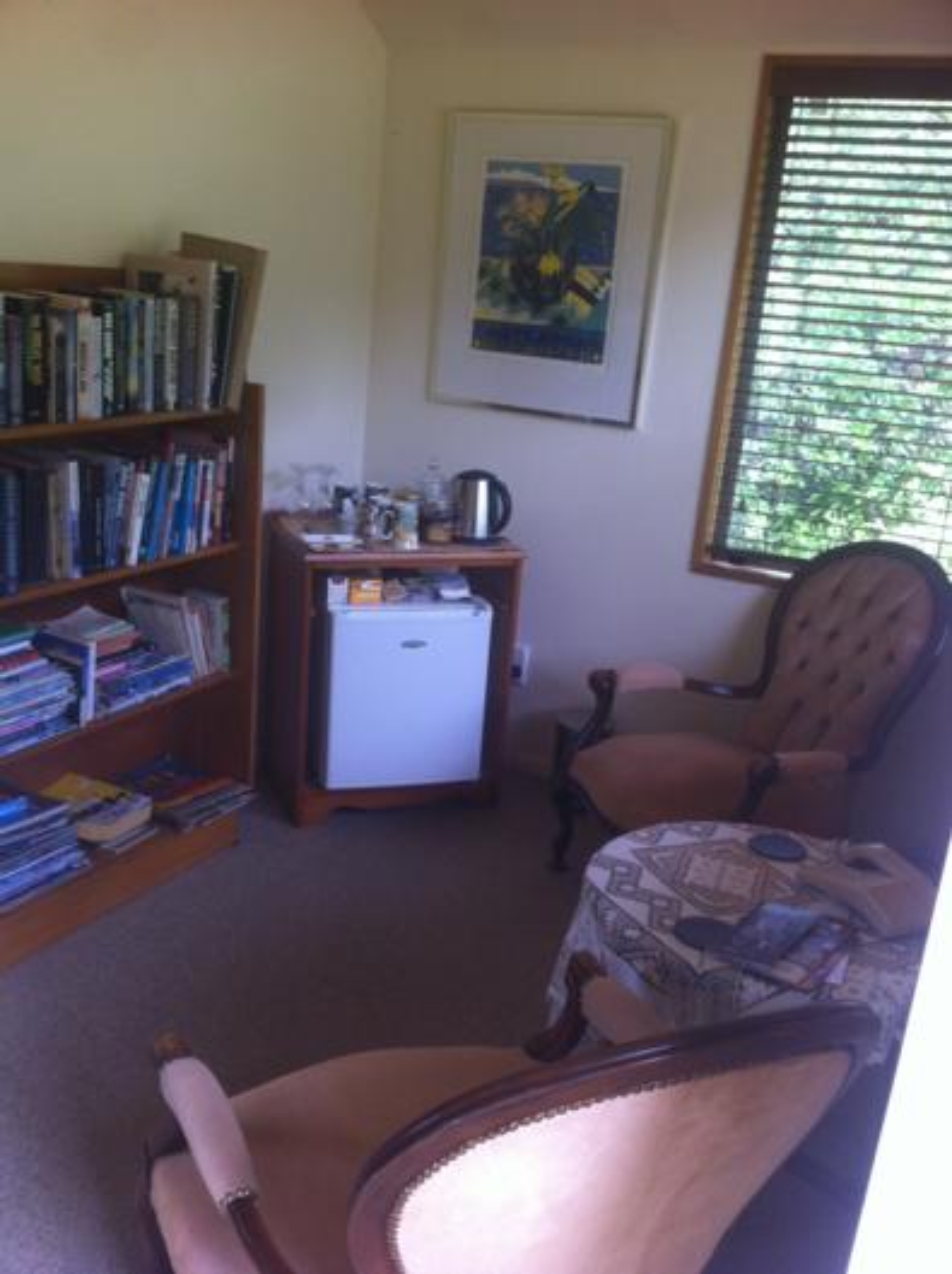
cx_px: 476
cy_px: 637
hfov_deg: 40.6
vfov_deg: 52.7
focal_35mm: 35
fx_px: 1287
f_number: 2.8
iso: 100
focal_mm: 3.85
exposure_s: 1/50
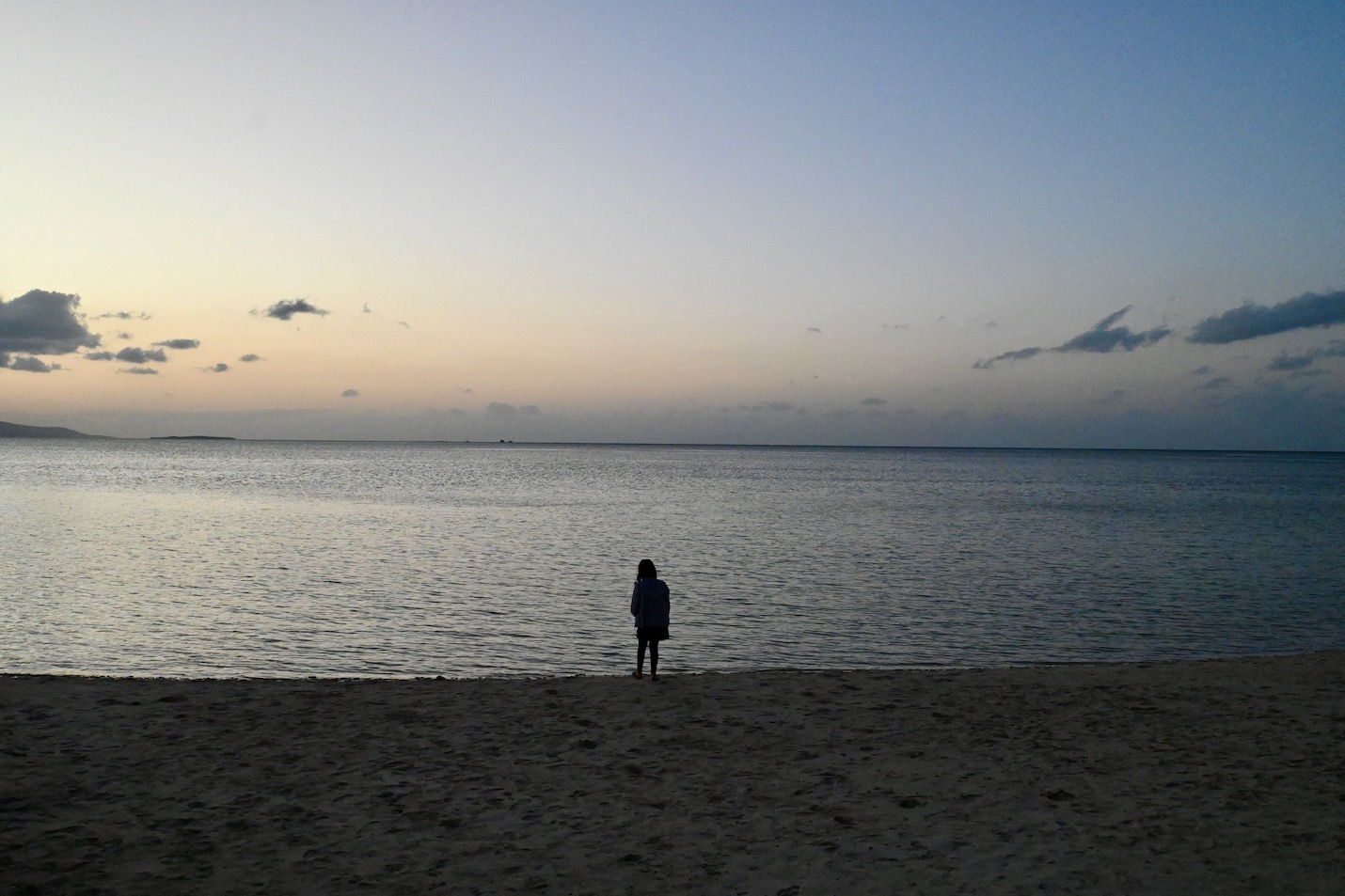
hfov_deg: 59.5
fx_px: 1177
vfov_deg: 41.7
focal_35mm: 32
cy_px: 448
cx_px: 672
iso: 5000
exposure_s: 1/250
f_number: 8
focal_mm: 21
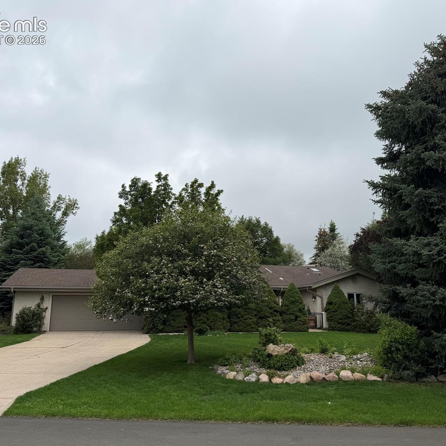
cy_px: 221
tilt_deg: +12.7
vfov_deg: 55.6
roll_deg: +0.3
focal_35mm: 29
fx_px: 423
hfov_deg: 55.6
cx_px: 235
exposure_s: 1/3759
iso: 80
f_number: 1.78
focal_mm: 6.76
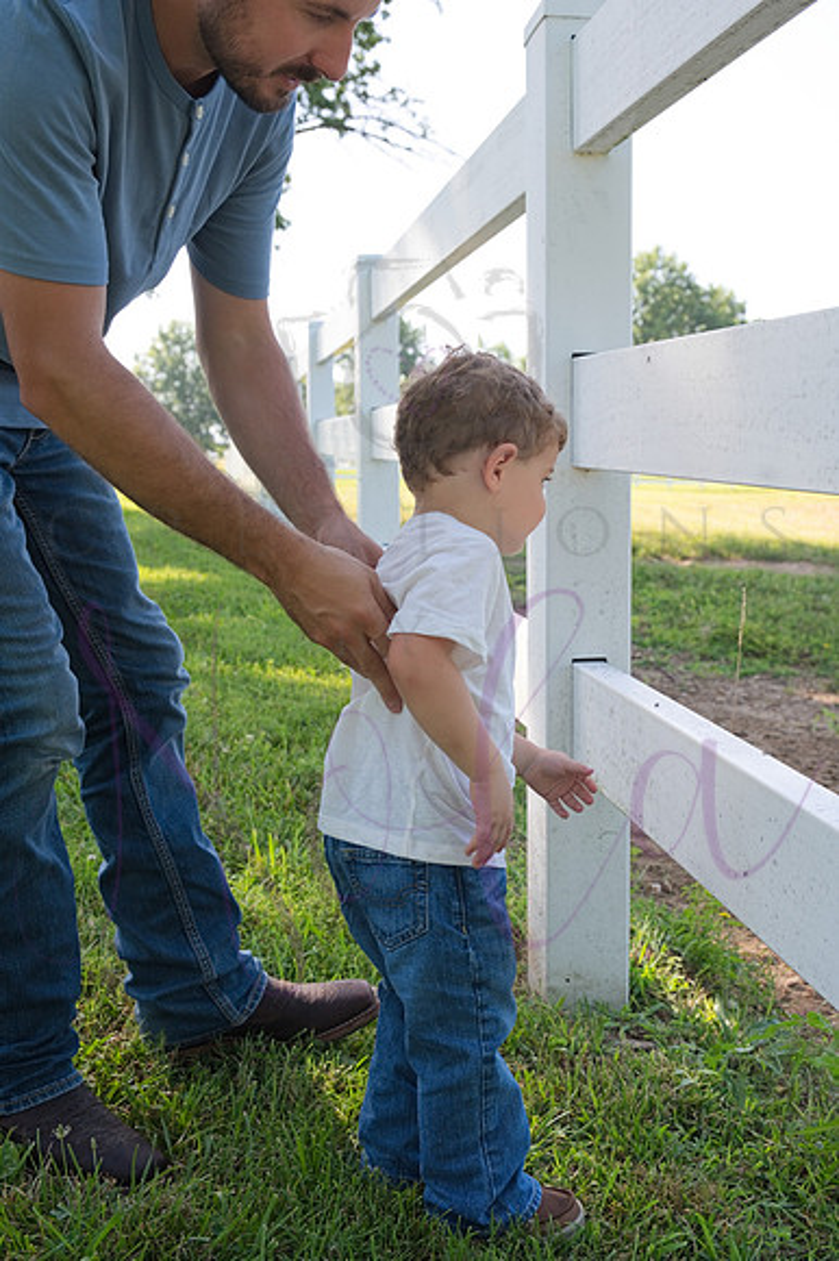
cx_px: 420
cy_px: 630
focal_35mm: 37
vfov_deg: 51.9
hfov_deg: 35.9
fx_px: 1295
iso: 400
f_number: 6.3
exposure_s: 1/320
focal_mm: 37
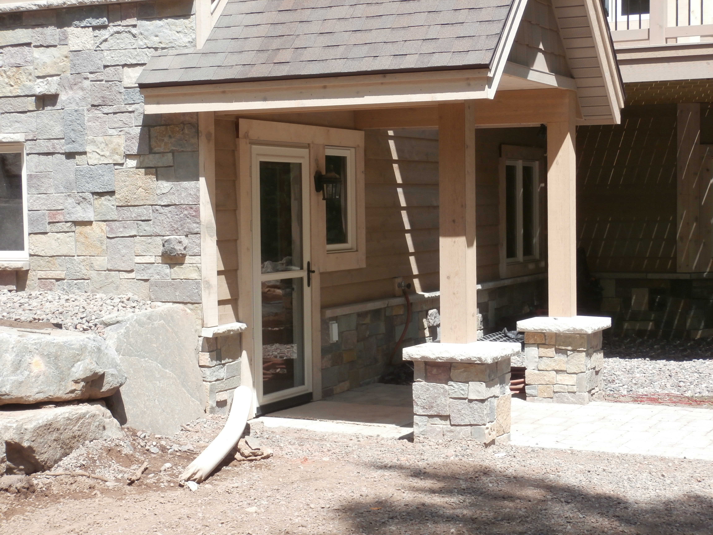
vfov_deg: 21.6
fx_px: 1401
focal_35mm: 68
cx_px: 356
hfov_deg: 28.6
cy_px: 268
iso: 100
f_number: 4.7
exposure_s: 1/320
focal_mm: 12.1
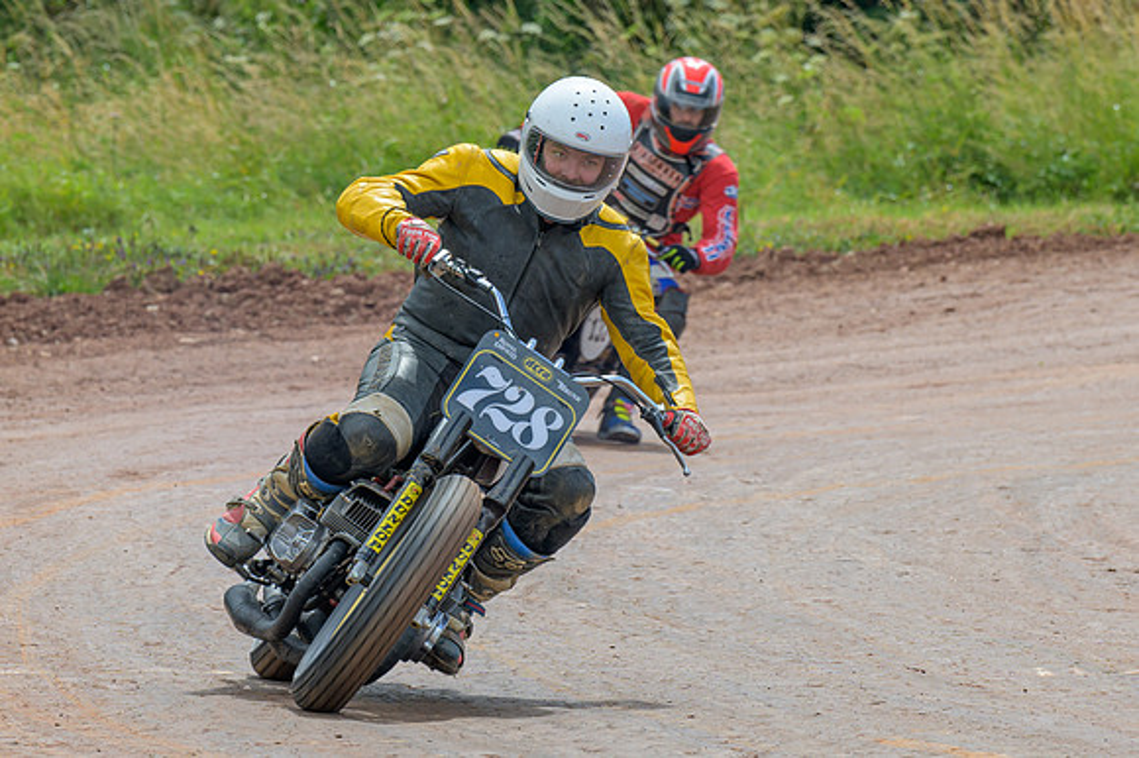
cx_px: 614
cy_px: 440
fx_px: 13348
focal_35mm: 422
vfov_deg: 3.3
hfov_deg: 4.9
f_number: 6.3
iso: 125
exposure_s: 1/400
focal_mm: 200
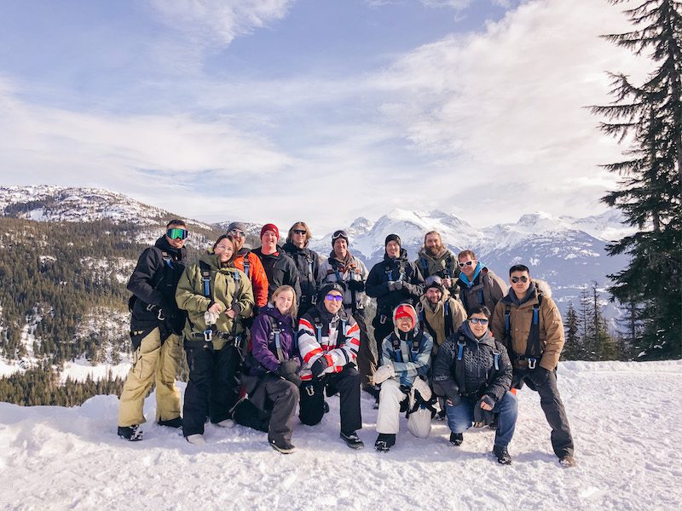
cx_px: 341
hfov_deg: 63.4
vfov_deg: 49.7
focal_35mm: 28
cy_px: 256
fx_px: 552
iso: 20
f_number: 1.8
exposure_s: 1/1700
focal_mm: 4
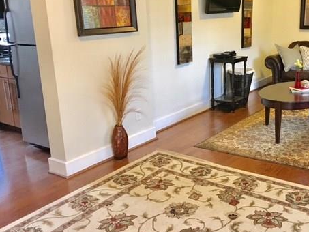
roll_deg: +1.7
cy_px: 104
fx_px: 366
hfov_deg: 45.3
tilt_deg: -15.3
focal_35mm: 41
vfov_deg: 35.1
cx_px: 195
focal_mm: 4.15
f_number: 2.2
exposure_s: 1/30
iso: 200
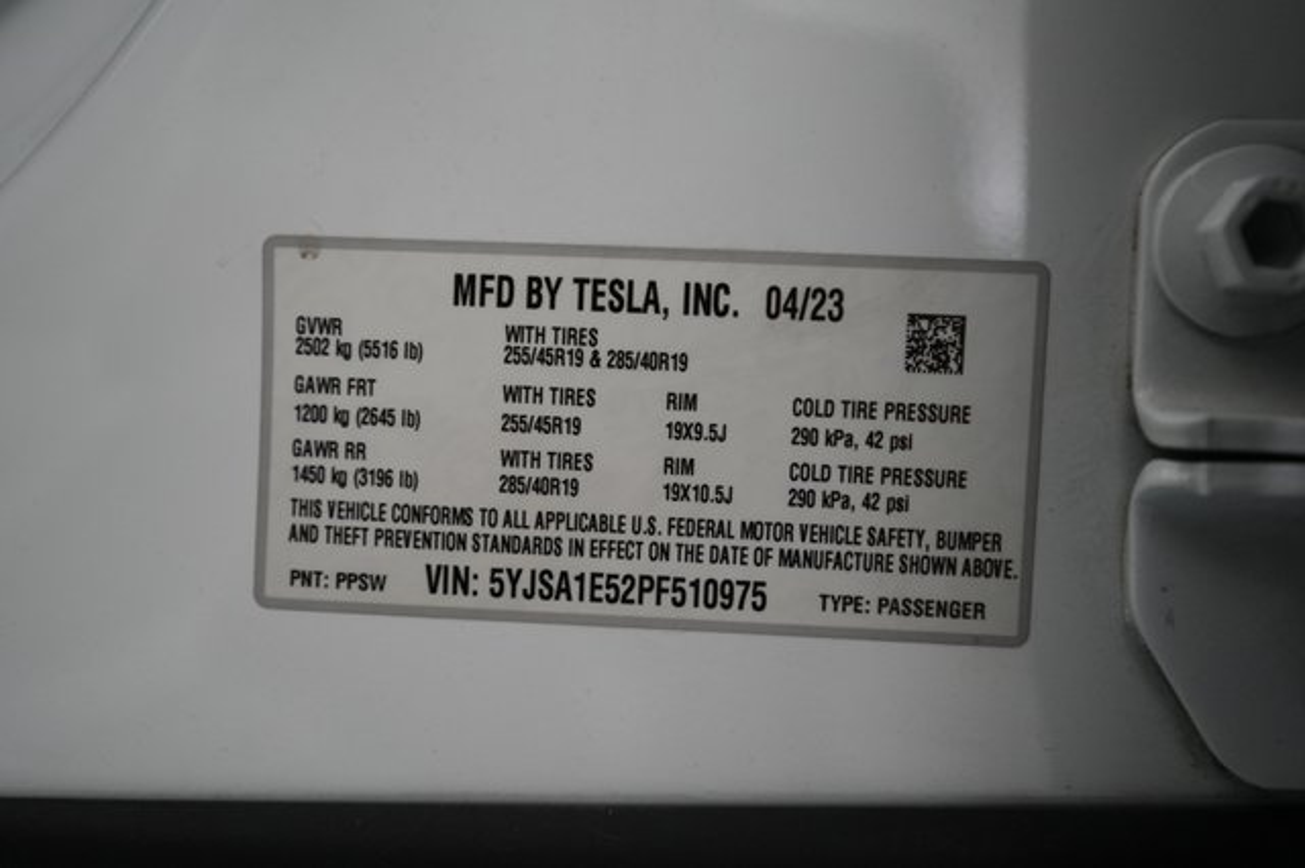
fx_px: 1014
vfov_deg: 46.4
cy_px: 434
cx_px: 652
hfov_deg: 65.5
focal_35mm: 28
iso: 2000
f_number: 2.8
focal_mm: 28
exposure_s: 1/160
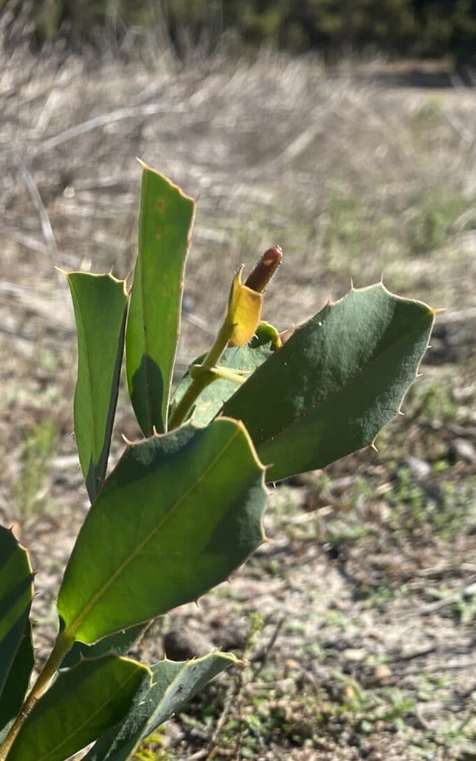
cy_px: 736
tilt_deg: -22.8
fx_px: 1349
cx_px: -7
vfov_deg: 29.7
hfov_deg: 19.4
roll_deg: +1.9
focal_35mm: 65
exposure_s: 1/1727
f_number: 1.8
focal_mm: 4.25
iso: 32
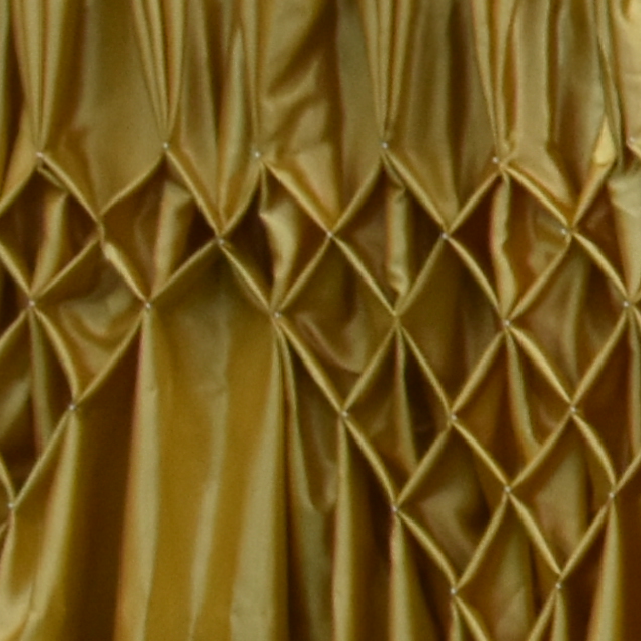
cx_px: 2883
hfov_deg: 5.4
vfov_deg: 6.5
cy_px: -388
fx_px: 5573
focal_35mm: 266
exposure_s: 1/40
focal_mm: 22
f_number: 3.5
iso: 800
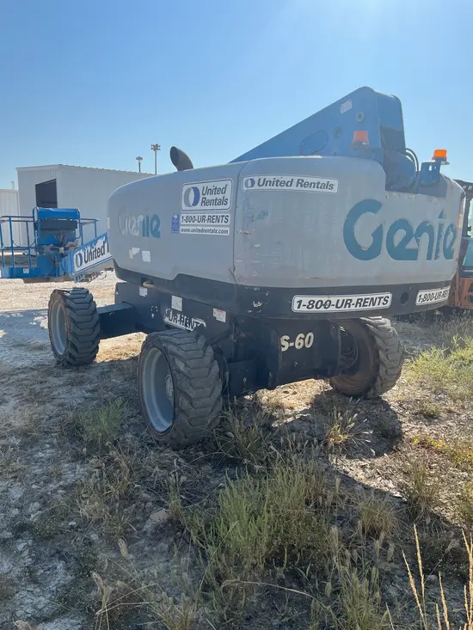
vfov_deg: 67.3
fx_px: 474
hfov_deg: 53.1
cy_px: 315
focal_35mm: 26
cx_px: 236
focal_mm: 5.1
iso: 50
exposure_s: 1/3413
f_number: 1.6
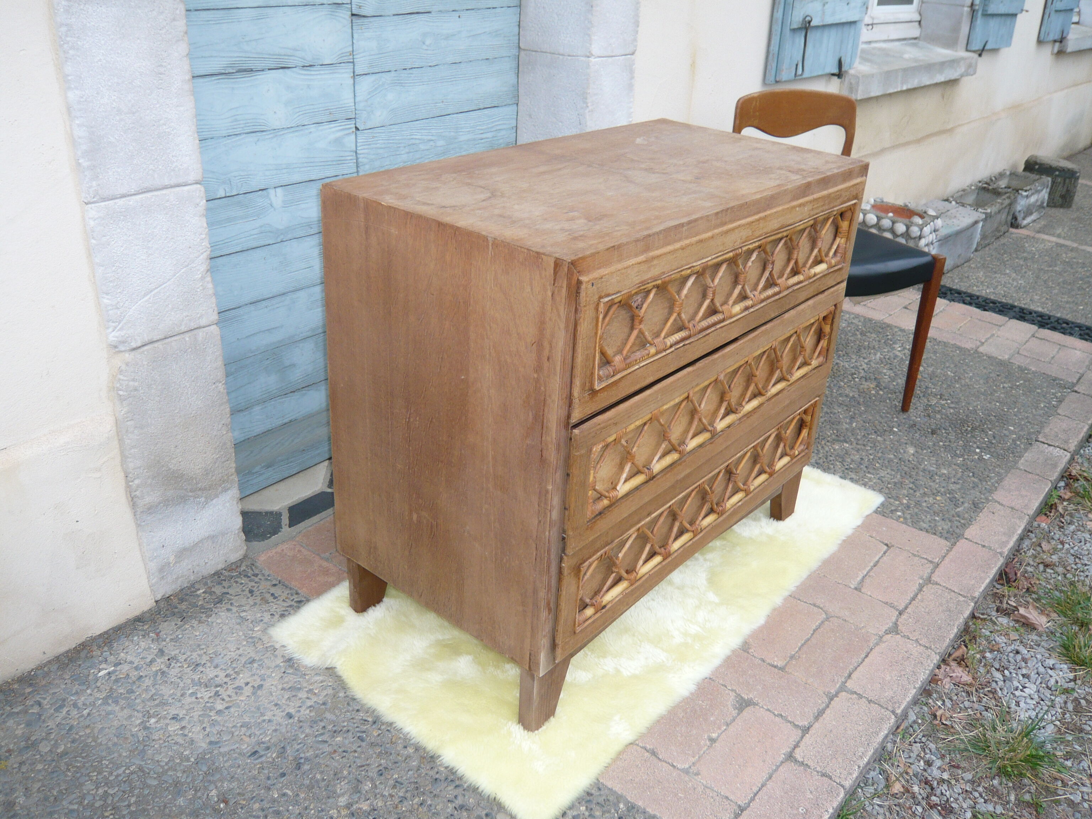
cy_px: 410
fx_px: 946
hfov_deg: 60.0
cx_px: 546
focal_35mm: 30
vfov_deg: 46.8
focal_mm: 4.9
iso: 100
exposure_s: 1/100
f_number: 2.9
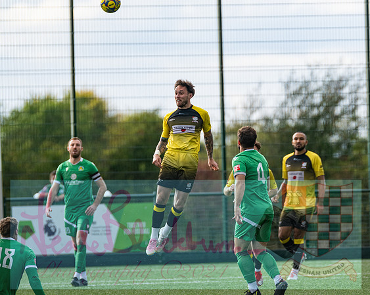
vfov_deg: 2.4
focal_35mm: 642
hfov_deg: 3.0
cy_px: 148
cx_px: 222
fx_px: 7030
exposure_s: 1/1000
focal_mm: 380
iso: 400
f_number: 4
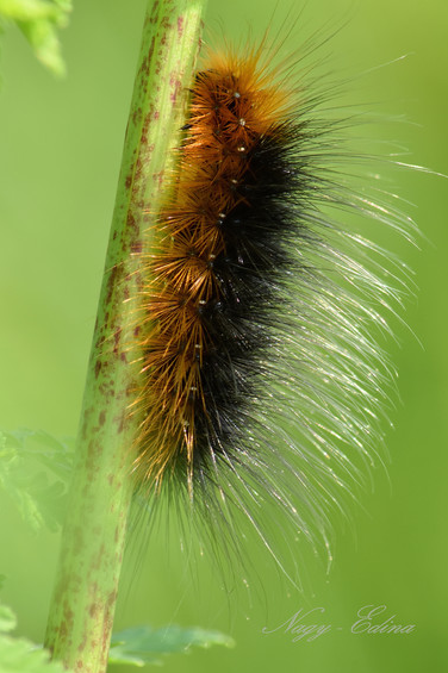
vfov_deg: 4.0
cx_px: 234
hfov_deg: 2.7
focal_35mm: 510
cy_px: 305
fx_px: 9531
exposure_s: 1/250
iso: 500
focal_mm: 300
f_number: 20
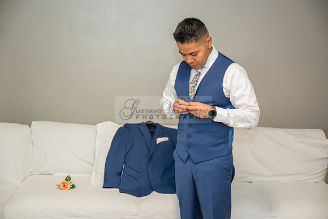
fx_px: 437
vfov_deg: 28.1
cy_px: 110
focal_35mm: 48
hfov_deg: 41.1
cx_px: 164
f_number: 2.8
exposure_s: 1/125
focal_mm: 48
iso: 640
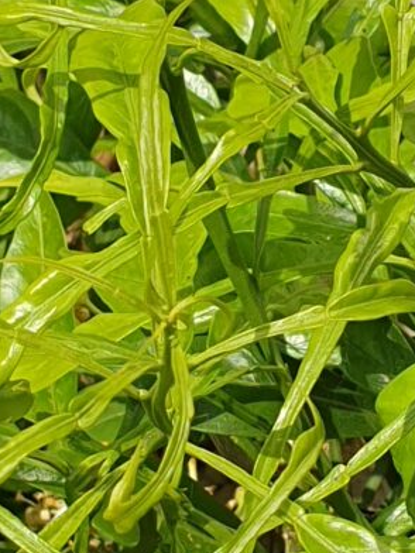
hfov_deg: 21.6
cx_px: 237
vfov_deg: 28.5
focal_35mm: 68
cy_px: 315
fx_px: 1087
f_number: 2.4
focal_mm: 4.3
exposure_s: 1/1805
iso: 50
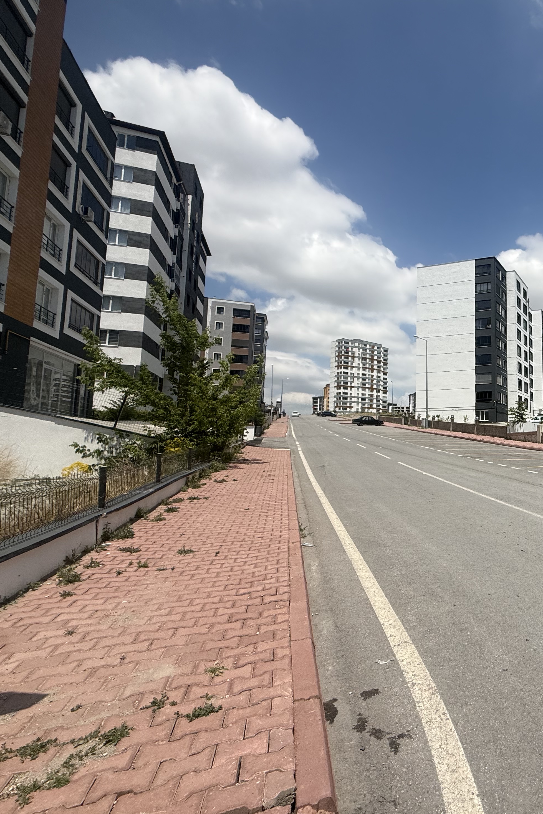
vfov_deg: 84.0
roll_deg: -0.2
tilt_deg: +7.2
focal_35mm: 20
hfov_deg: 53.3
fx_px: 452
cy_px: 396
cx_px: 501
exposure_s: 1/4762
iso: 50
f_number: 2.2
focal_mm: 2.22
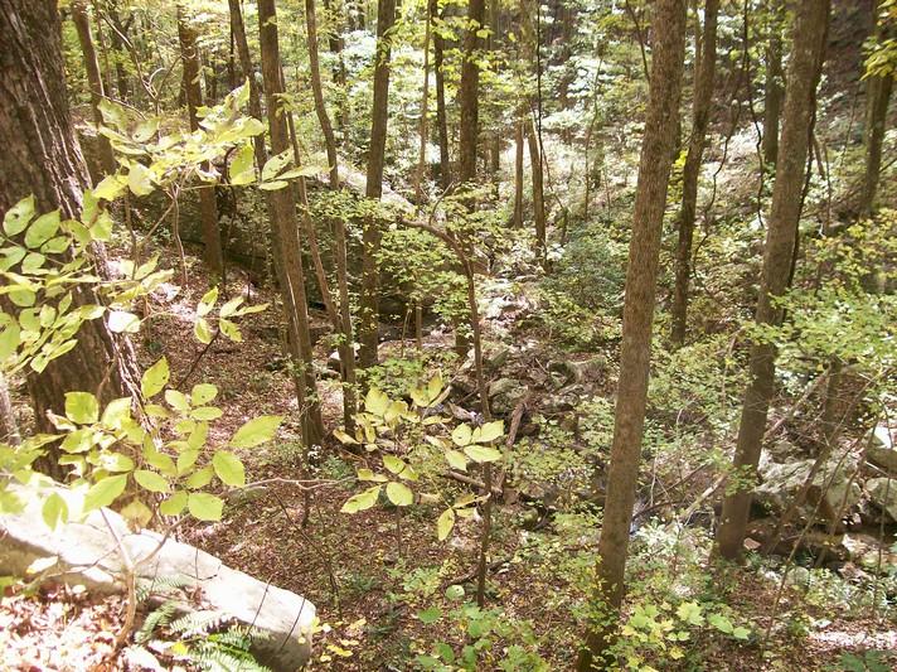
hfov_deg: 51.4
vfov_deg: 39.6
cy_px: 336
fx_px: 932
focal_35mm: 36
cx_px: 448
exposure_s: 1/64
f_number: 2.7
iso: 140
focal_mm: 6
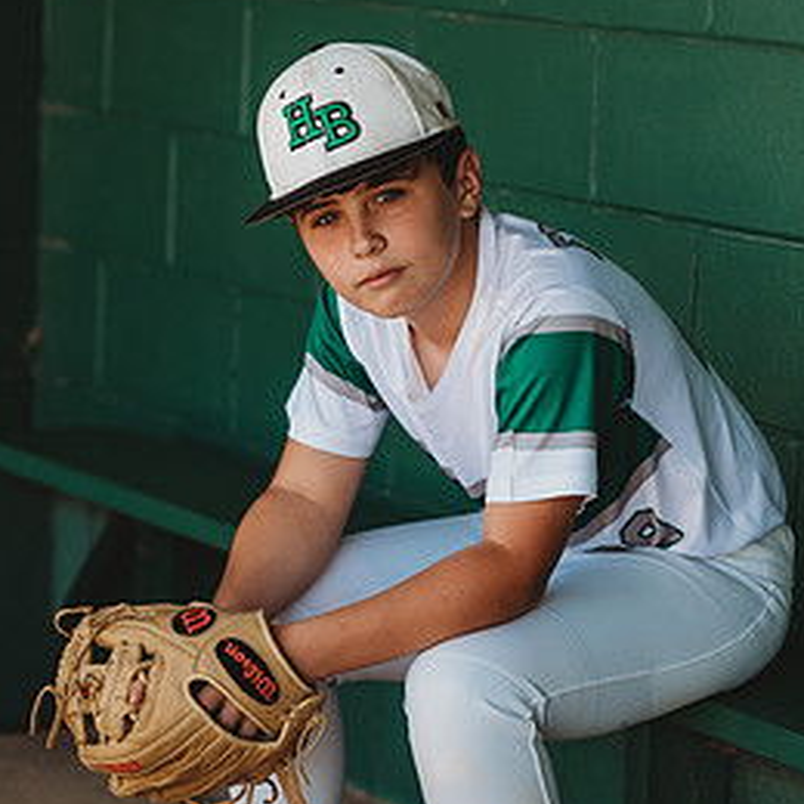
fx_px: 3285
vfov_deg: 13.9
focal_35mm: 125
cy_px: 504
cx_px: 458
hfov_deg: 14.0
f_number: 2.8
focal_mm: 85
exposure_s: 1/200
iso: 160
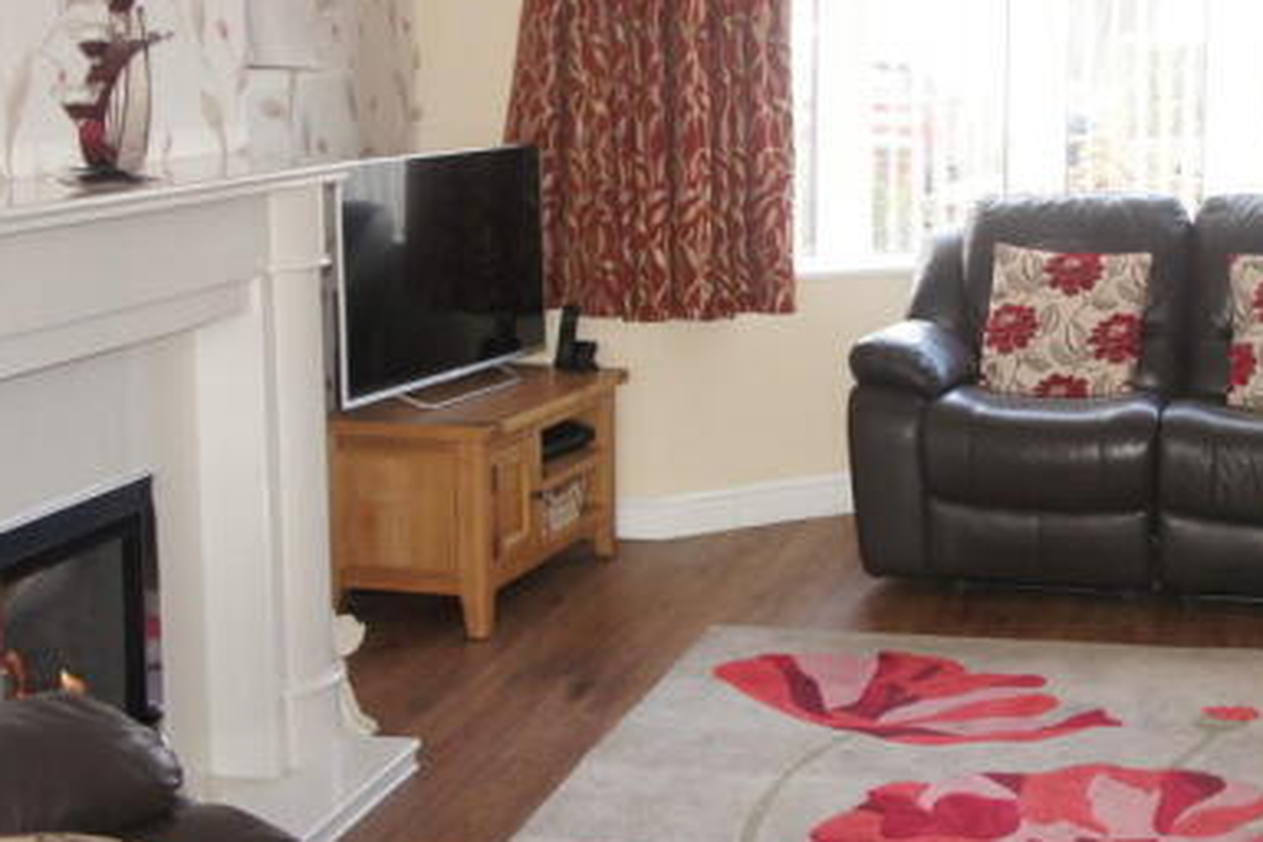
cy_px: 312
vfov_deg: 23.0
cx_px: 1069
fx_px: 2065
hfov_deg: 32.7
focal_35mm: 59
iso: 500
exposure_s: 1/60
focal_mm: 23
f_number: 4
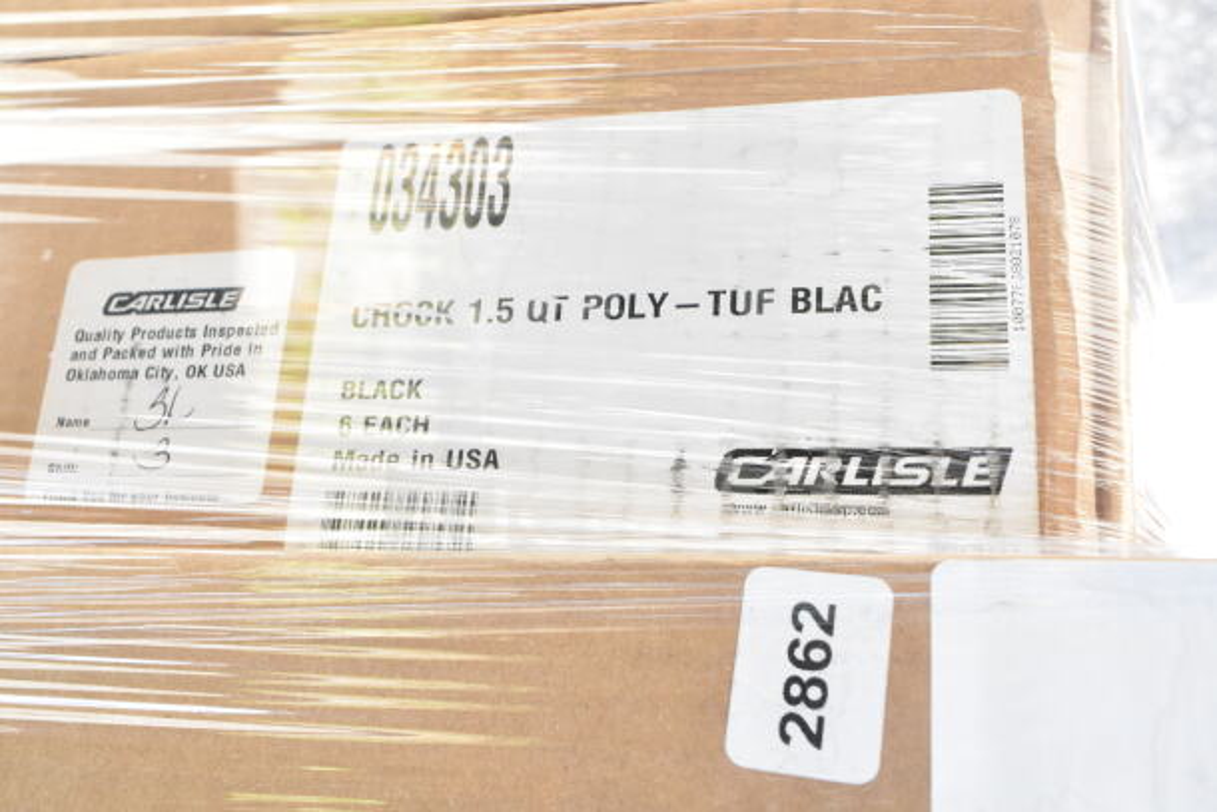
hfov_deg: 51.3
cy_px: 406
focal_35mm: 38
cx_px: 608
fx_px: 1268
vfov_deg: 35.5
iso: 1600
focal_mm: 25
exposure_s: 1/250
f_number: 8
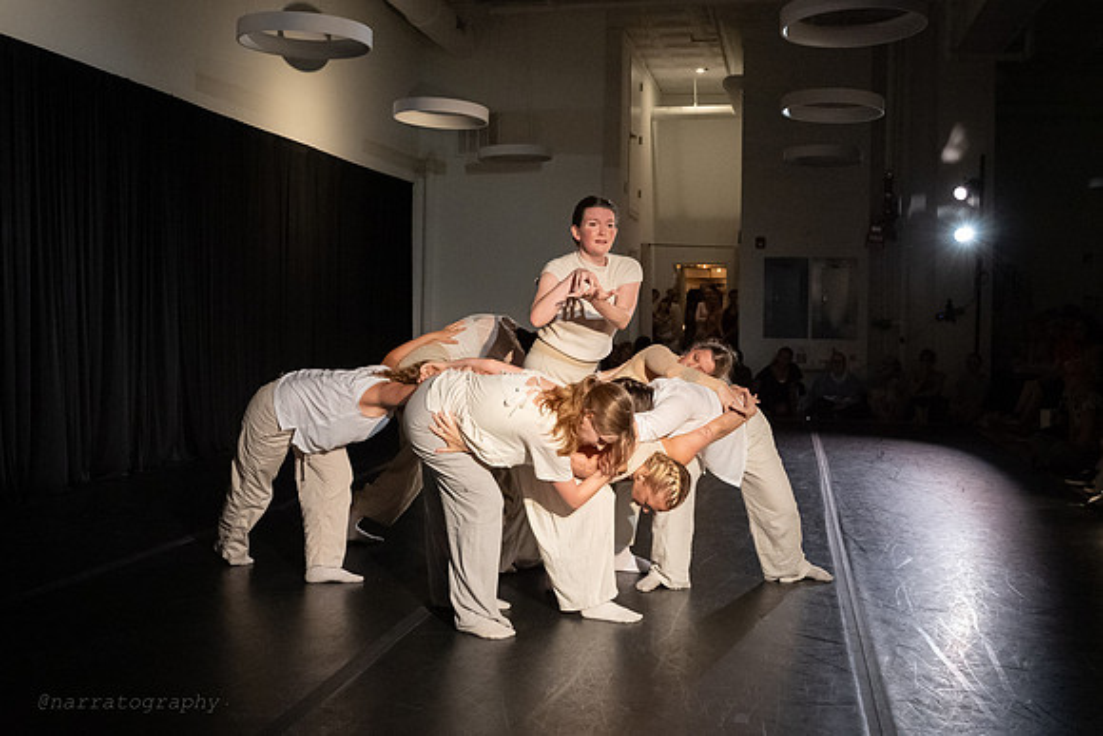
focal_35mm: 35
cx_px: 598
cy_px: 312
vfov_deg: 37.4
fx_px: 1084
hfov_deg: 53.9
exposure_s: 1/500
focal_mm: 28
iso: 6400
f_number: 4.5
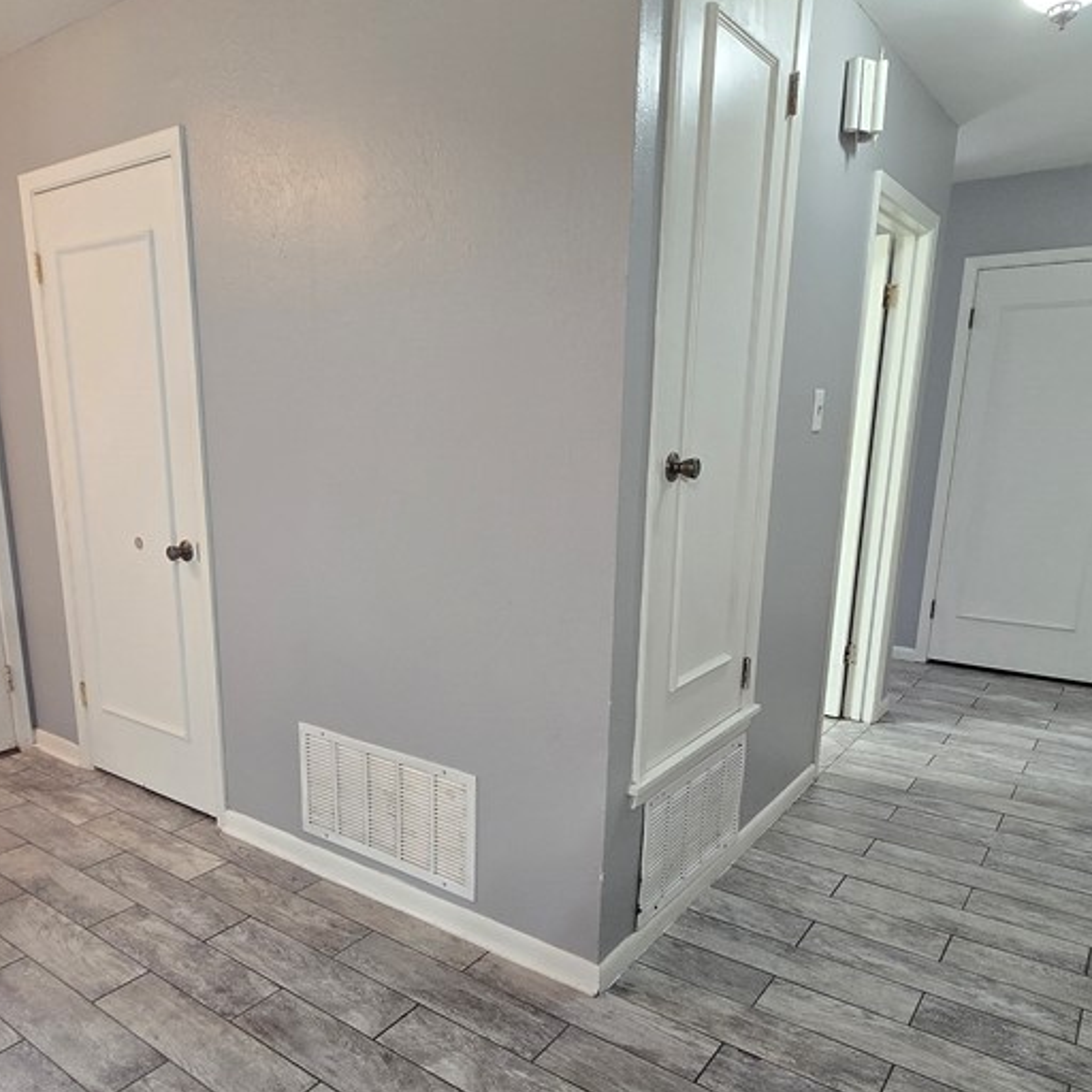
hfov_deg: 66.7
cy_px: 633
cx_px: 444
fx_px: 821
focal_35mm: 23
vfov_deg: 66.8
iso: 250
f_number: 2.2
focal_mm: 2.2
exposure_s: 1/60
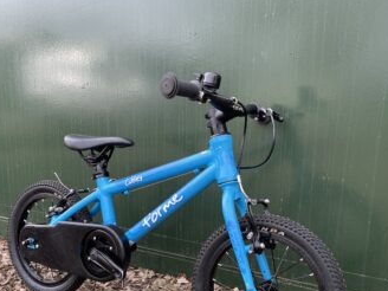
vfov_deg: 37.1
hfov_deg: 49.0
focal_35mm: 38
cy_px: 207
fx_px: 426
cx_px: 195
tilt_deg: -12.9
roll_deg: -0.8
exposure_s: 1/375
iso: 32
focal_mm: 4.2
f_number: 1.6
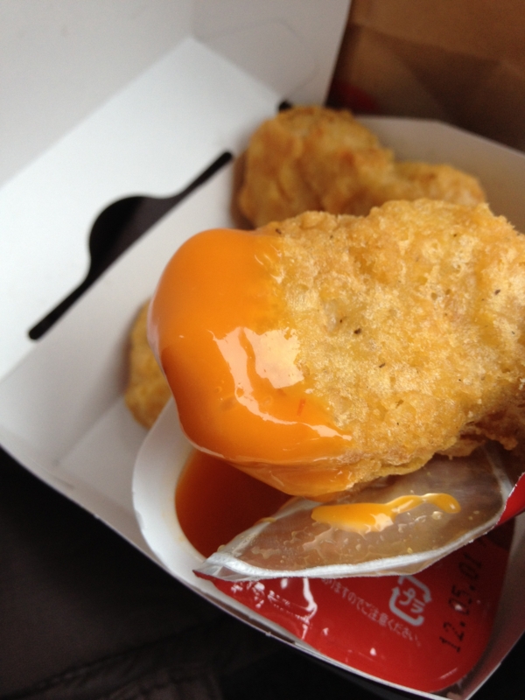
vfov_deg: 52.6
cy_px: 350
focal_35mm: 35
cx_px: 262
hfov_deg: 40.7
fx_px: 708
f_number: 2.4
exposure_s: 1/120
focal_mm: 4.28
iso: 100
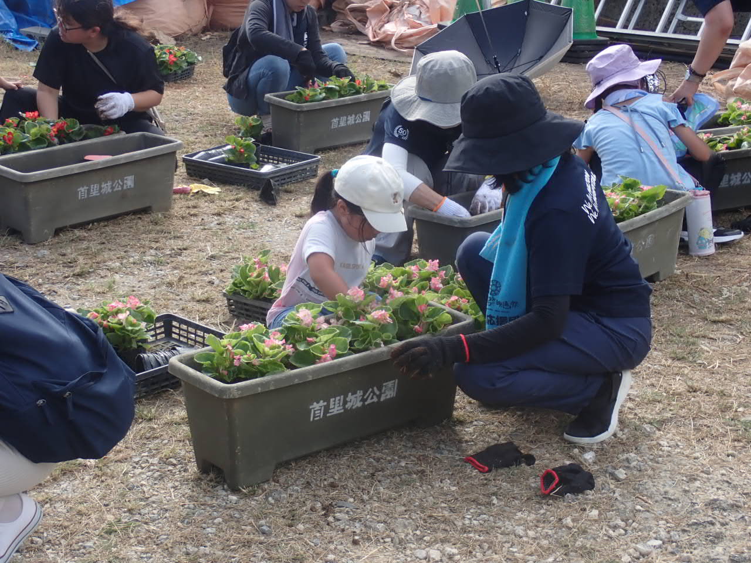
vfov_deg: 21.9
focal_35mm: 67
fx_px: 1454
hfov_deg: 29.0
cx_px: 376
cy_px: 282
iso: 100
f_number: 5
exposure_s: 1/160
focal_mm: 11.88
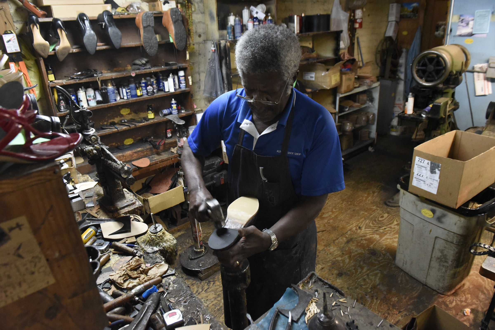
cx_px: 248
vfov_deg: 53.2
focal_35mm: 24
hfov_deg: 73.7
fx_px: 330
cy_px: 165
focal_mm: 24
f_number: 5.6
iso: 10000
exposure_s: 1/100
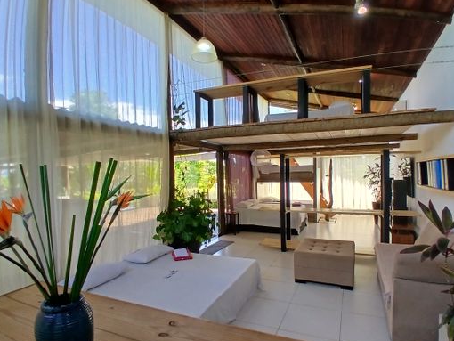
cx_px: 232
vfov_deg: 65.9
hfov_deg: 81.7
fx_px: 262
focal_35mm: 20
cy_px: 183
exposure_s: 1/120
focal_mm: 1.4
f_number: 2.2
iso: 50
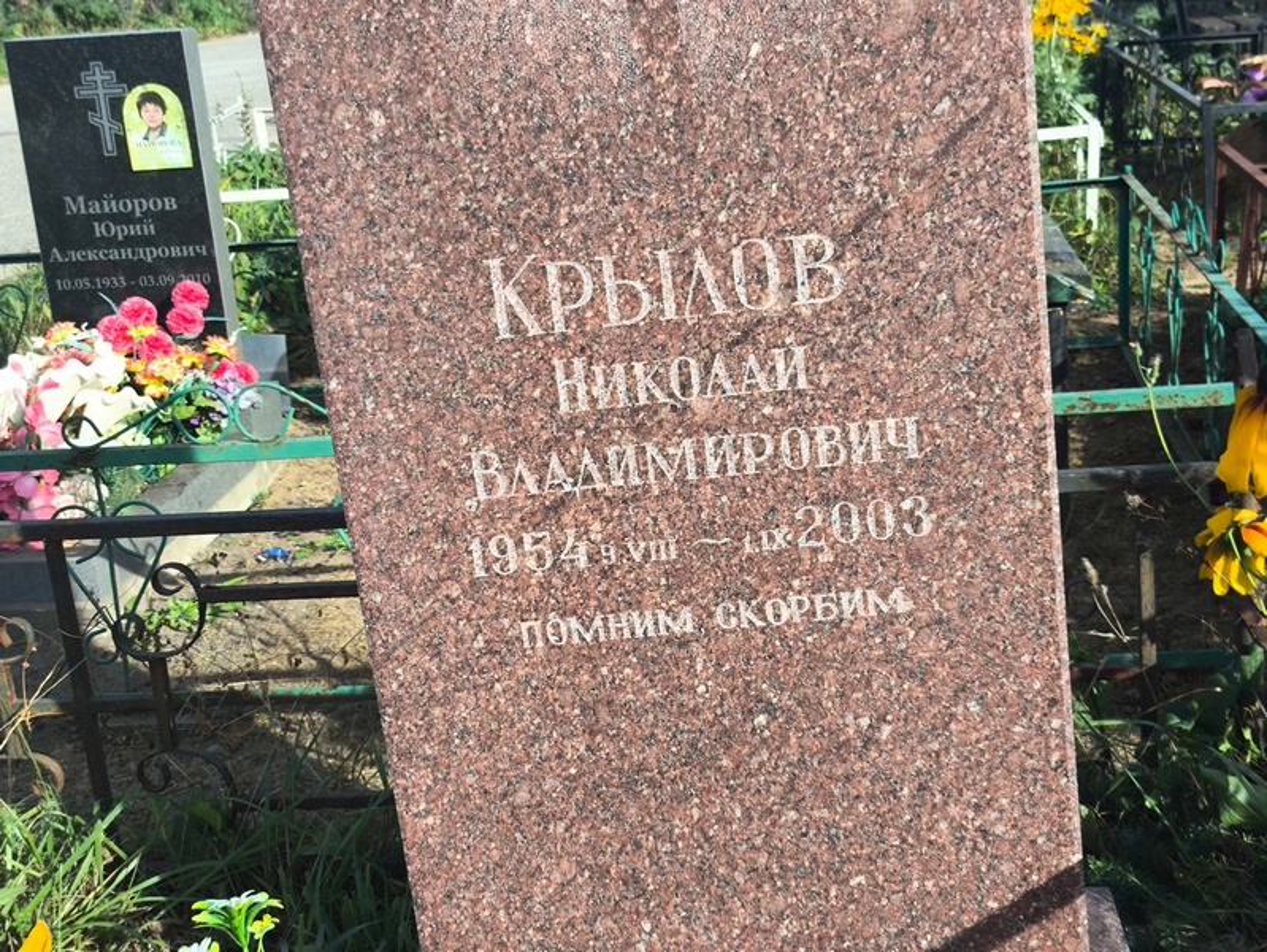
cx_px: 634
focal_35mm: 50
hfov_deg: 38.2
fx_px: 1831
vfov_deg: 29.1
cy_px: 476
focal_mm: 4.71
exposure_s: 1/612
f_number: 1.7
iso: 50
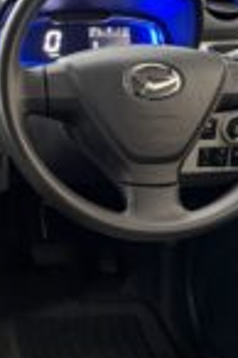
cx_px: -101
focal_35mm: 65
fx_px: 646
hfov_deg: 18.8
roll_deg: +1.9
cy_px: 148
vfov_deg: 30.9
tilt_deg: -23.1
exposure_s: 1/33
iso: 400
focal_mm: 5.96
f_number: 1.6
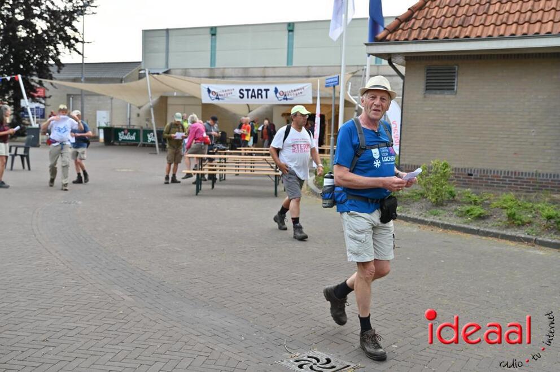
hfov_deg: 48.5
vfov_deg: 33.3
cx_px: 280
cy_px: 186
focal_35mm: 40
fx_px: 621
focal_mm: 40
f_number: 4
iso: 200
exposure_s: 1/250
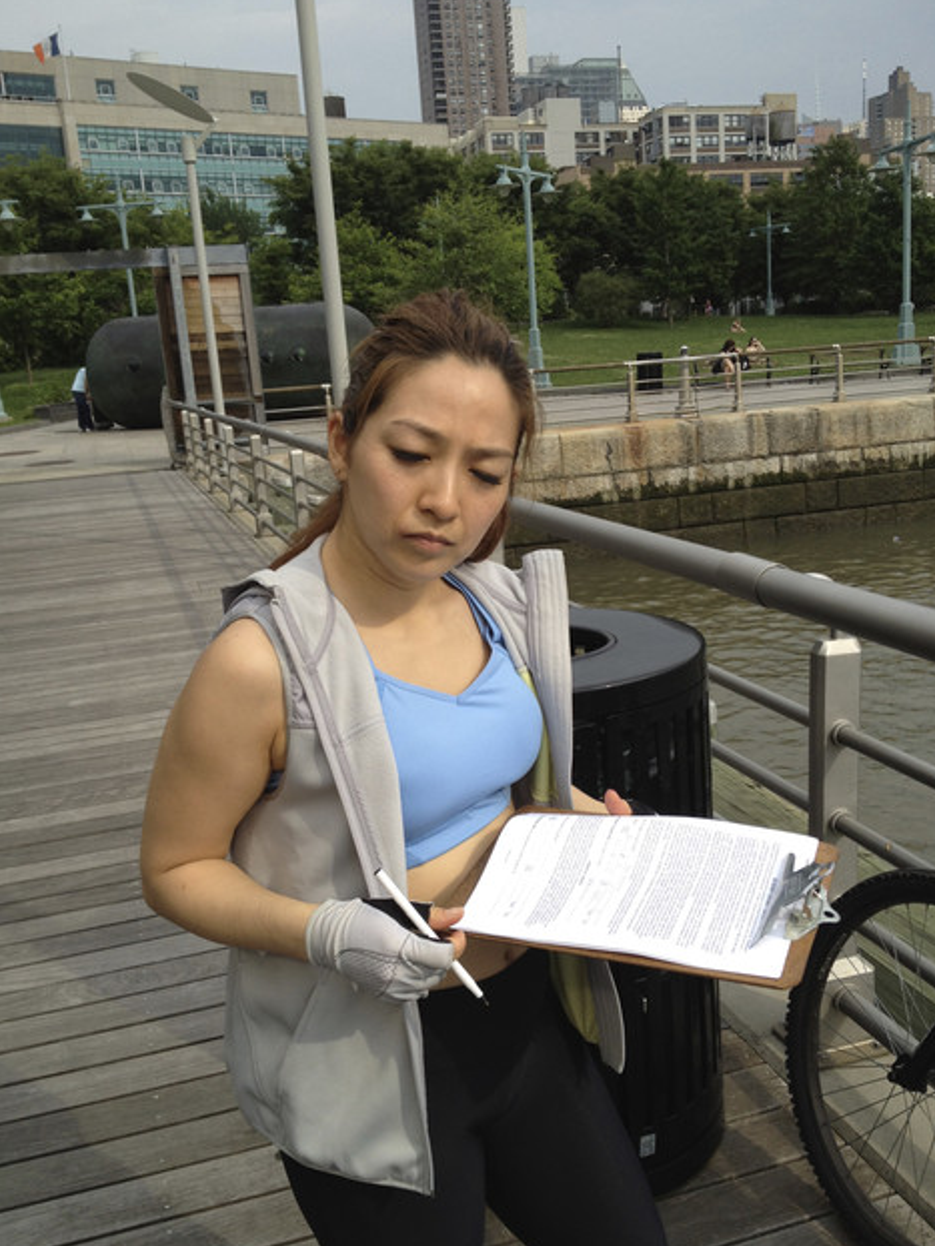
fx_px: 1296
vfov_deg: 51.3
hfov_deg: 39.7
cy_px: 629
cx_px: 462
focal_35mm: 36
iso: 64
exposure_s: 1/1577
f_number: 2.4
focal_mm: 4.28
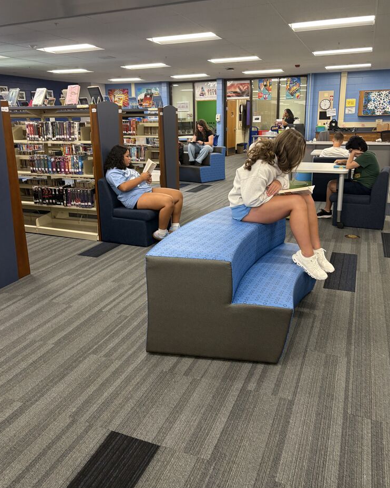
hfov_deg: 51.5
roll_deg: +0.0
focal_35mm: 28
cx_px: 198
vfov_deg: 62.1
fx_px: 404
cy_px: 226
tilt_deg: -12.2
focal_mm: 5.96
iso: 160
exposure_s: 1/50
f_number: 1.6
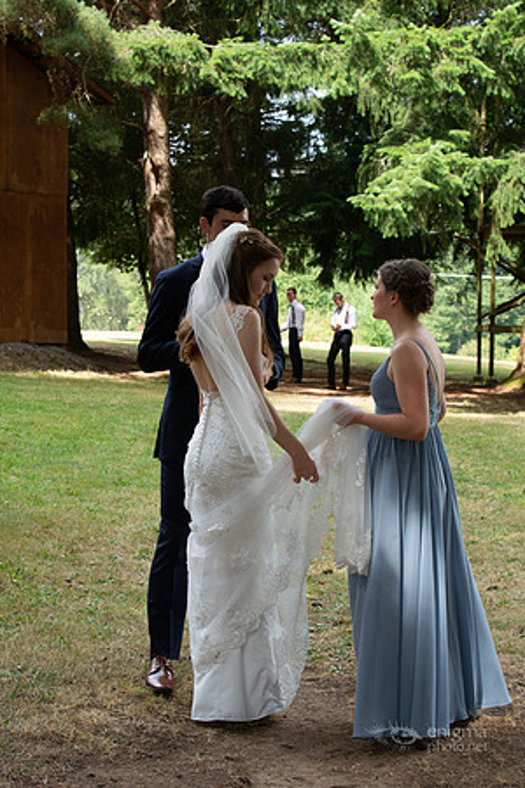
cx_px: 262
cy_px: 394
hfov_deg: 19.5
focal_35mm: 70
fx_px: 1531
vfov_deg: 28.8
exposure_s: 1/200
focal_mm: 70
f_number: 13
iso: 800
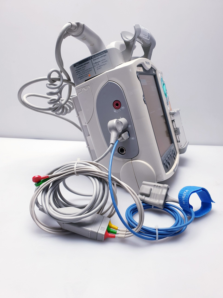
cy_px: 149
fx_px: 223
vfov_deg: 67.3
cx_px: 112
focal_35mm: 26
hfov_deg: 53.1
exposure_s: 1/100
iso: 80
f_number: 2.4
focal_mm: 4.3
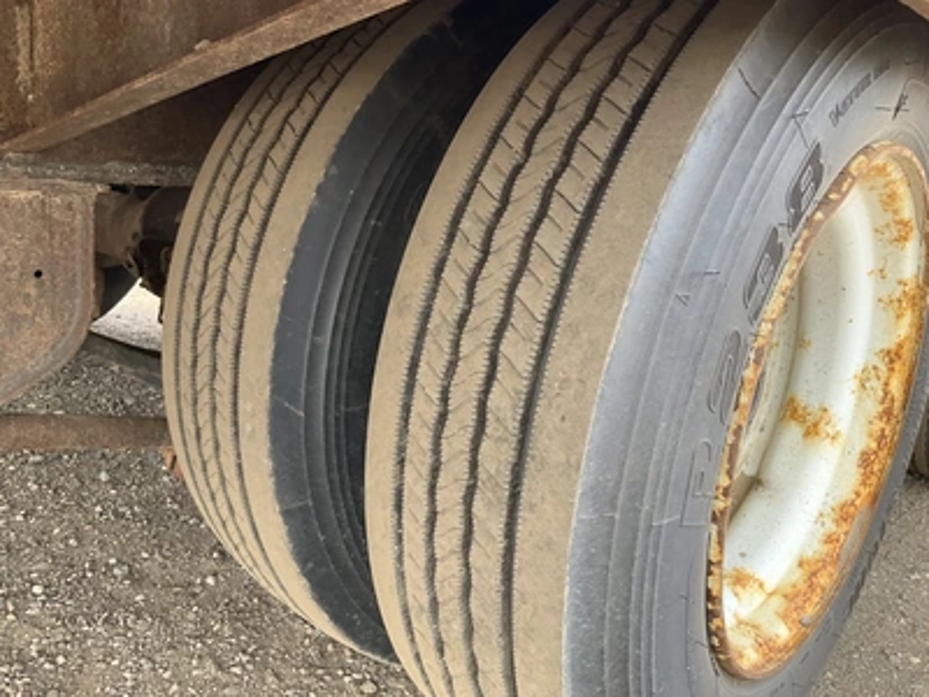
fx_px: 778
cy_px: 348
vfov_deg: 48.2
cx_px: 464
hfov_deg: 61.7
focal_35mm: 29
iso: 50
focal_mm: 3
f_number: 1.8
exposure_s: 1/122
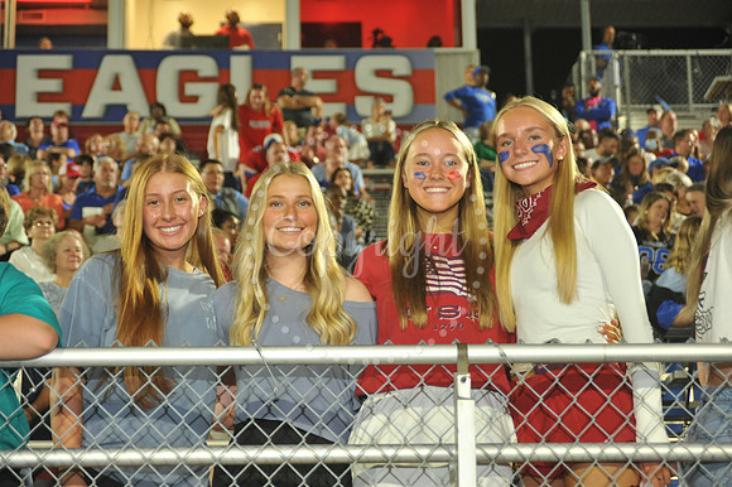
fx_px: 1829
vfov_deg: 15.2
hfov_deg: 22.6
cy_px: 244
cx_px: 366
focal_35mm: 90
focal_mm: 90
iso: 2000
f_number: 5.6
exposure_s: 1/60
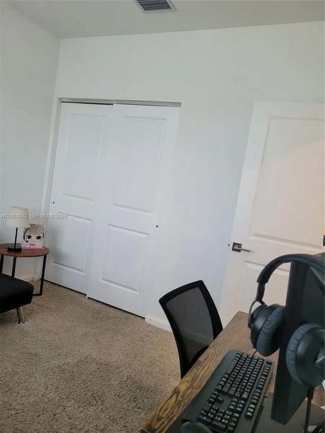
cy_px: 216
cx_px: 162
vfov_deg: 67.3
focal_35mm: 26
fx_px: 325
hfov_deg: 53.1
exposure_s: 1/120
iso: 250
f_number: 1.8
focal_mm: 5.4
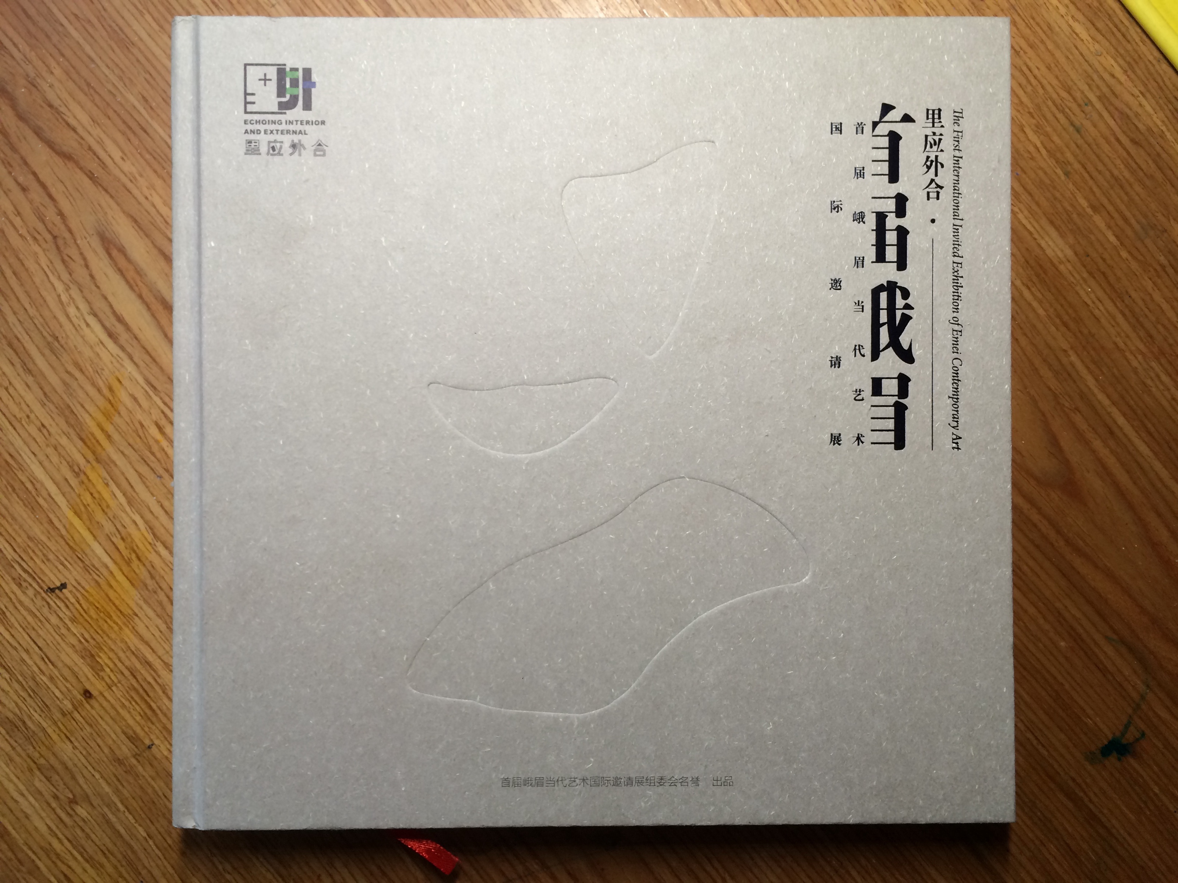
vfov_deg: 48.2
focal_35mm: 29
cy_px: 442
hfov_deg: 61.7
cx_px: 589
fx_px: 987
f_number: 2.2
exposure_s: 1/30
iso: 40
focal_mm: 4.15
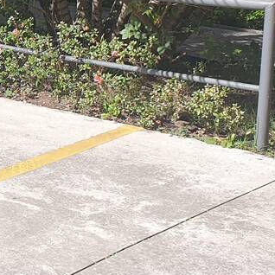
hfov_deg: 14.1
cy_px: 48
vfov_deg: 16.6
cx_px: -271
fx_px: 935
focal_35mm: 104
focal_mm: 4.32
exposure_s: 1/820
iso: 50
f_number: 2.4
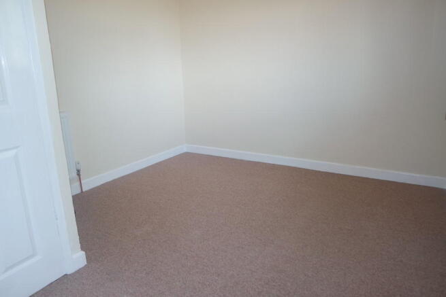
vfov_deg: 49.6
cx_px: 223
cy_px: 148
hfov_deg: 69.4
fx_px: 322
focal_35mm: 26
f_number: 3.5
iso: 200
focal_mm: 17
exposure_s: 1/40
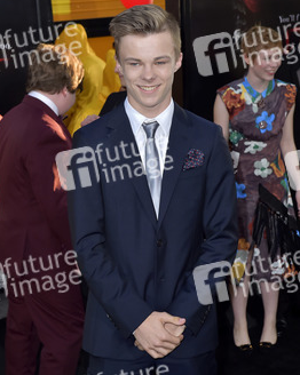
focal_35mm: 71
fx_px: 789
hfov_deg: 21.5
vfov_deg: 26.7
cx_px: 148
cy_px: 221
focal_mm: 62
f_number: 6.3
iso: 500
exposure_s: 1/250
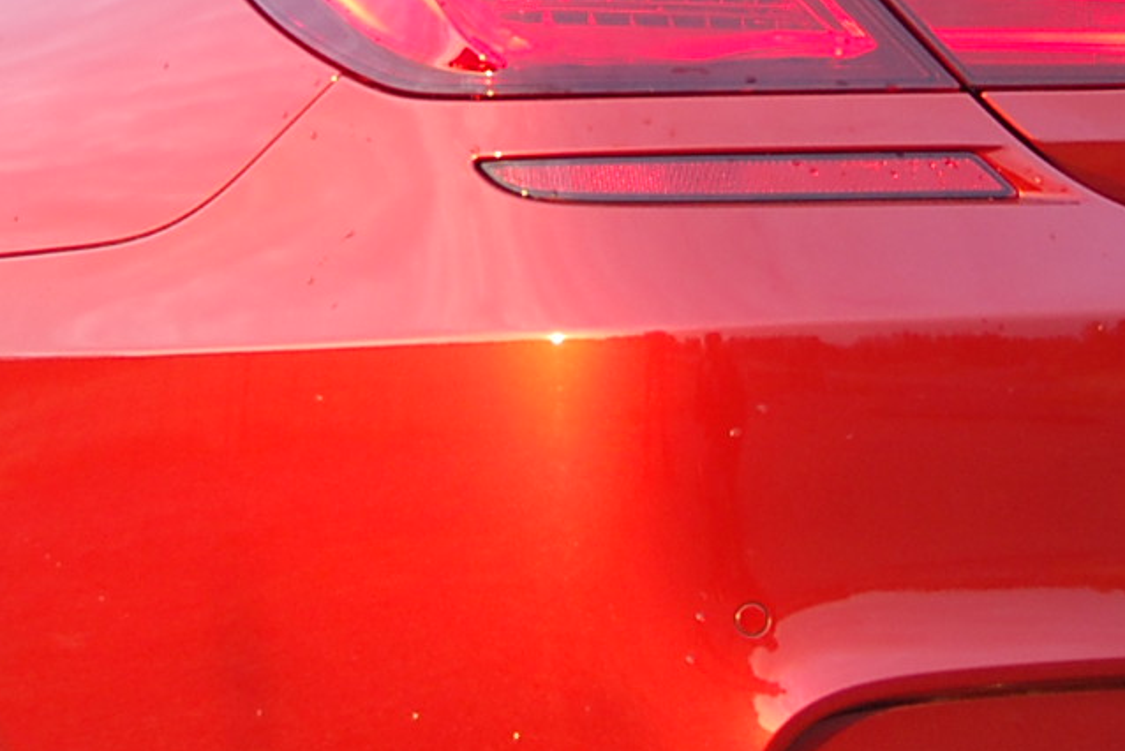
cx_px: 409
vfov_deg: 10.8
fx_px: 3970
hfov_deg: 16.1
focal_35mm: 127
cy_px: 130
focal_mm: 24
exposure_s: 1/80
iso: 400
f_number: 4.5
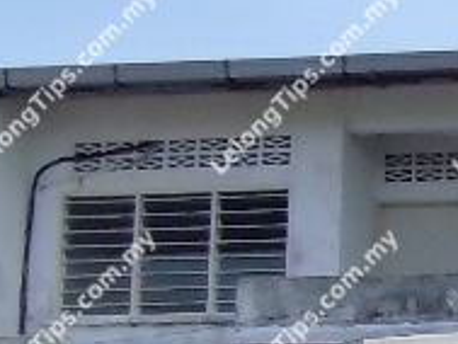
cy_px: 475
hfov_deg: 12.4
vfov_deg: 15.0
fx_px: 1231
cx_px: 1273
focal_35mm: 93
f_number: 2.2
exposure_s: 1/1530
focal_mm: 1.65
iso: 50
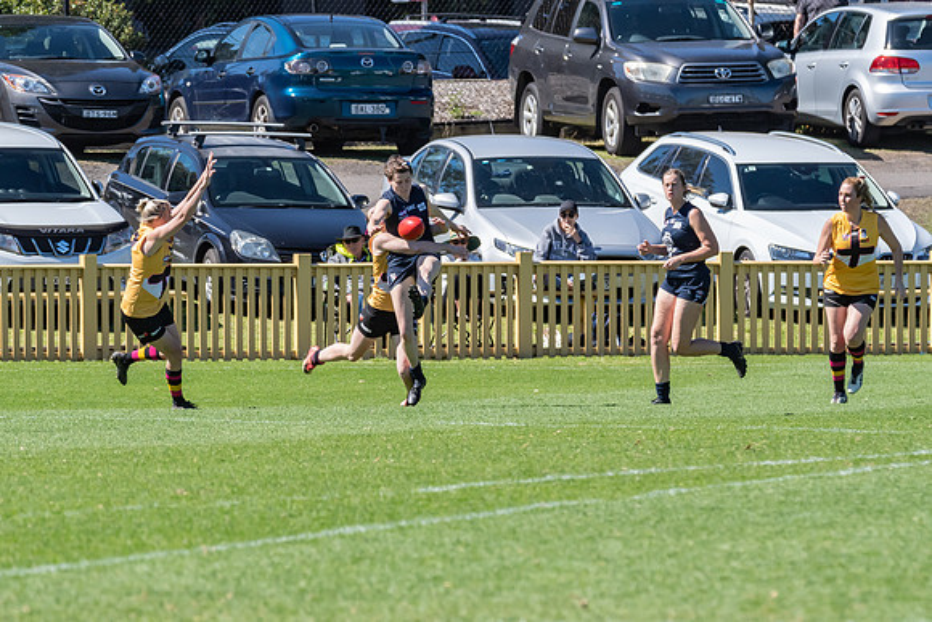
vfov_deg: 2.4
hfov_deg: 3.6
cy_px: 287
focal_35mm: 577
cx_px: 373
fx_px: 14951
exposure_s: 1/1250
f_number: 10
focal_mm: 320
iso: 800
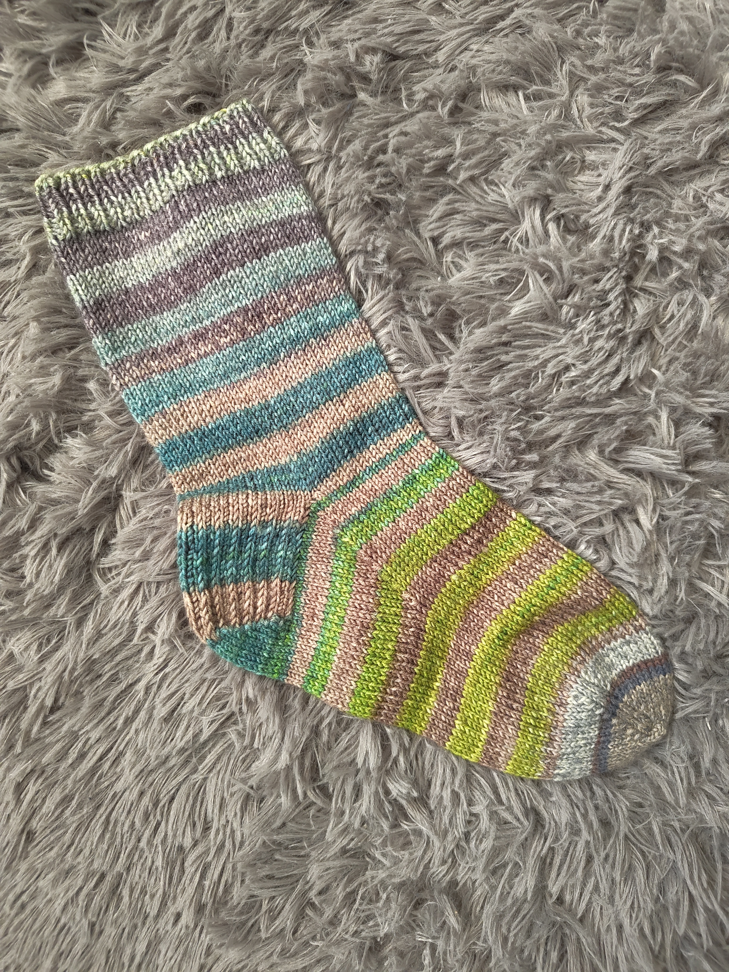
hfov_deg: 58.9
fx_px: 646
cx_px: 364
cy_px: 486
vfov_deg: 73.9
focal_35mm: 23
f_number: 1.88
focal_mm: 5.59
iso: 206
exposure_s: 1/100
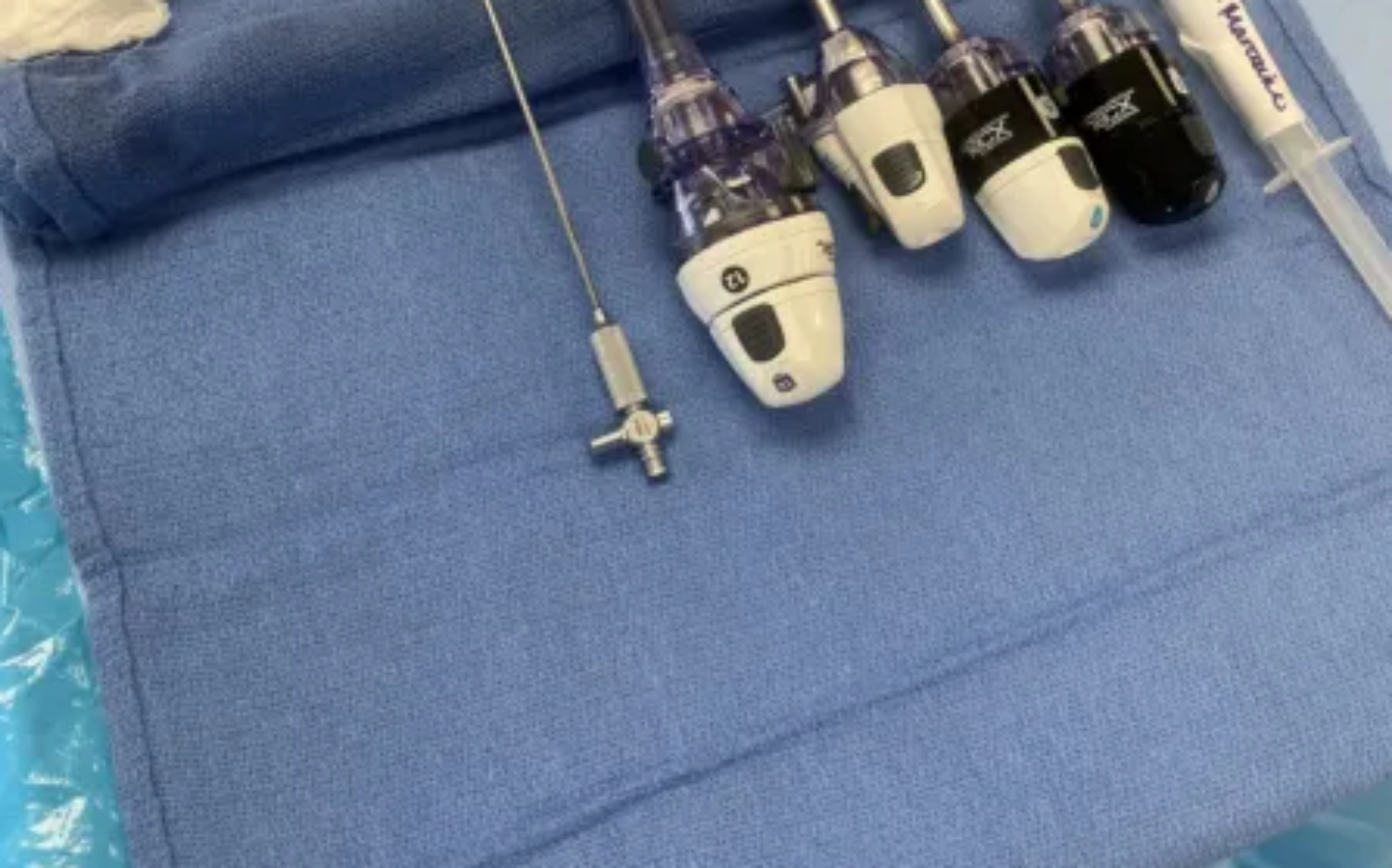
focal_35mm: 37
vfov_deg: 33.9
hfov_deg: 52.8
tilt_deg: -62.0
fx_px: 1403
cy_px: 249
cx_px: 694
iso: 80
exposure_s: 1/120
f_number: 1.8
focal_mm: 4.25
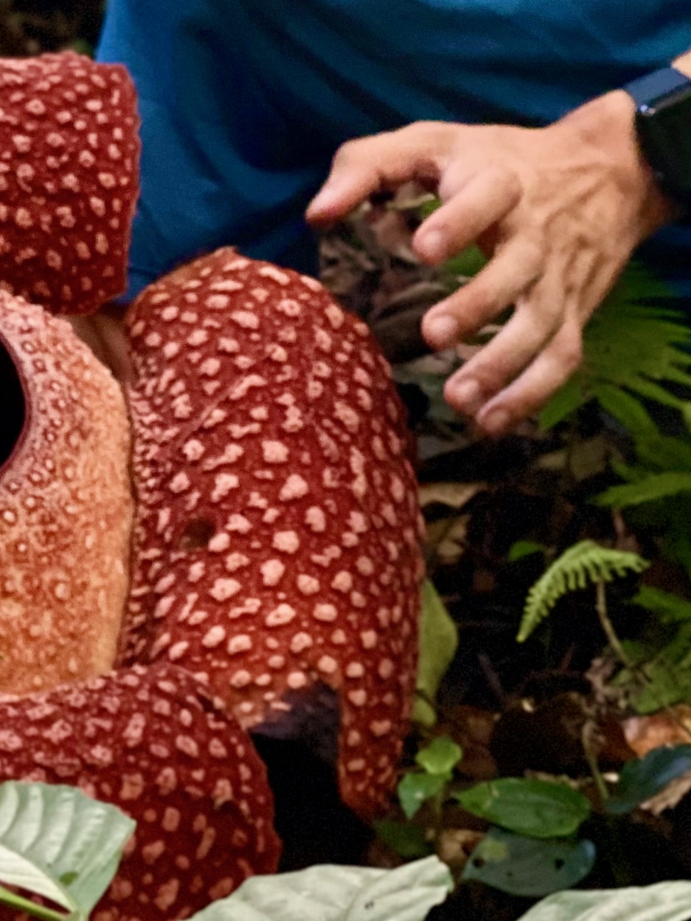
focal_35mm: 139
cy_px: 108
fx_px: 3700
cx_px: 43
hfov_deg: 10.6
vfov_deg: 14.1
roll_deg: -4.8
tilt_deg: +11.1
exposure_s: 1/37
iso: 400
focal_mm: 6
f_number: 2
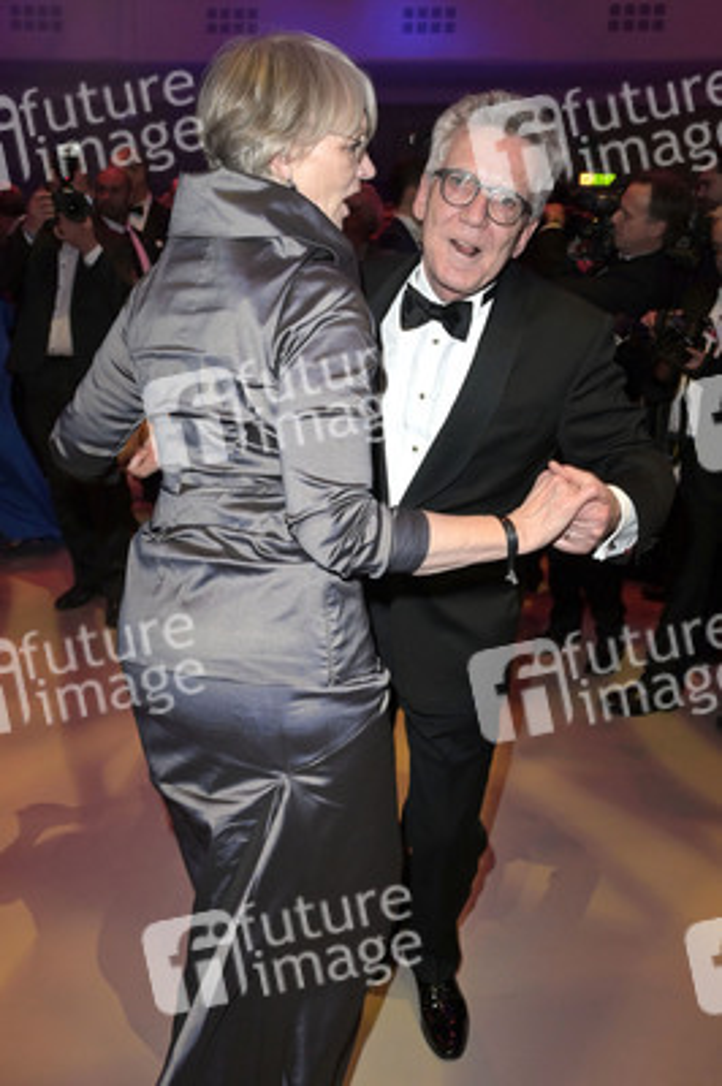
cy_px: 543
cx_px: 361
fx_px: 723
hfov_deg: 53.1
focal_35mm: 24
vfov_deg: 73.8
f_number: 5.6
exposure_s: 1/250
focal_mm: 24
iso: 4000
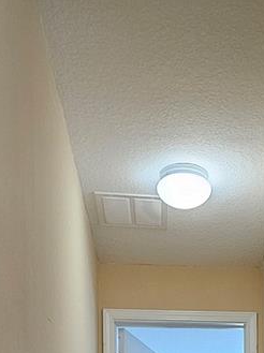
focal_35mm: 84
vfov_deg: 18.5
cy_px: 624
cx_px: 220
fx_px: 856
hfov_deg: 17.4
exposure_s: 1/120
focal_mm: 6.3
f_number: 1.7
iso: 400
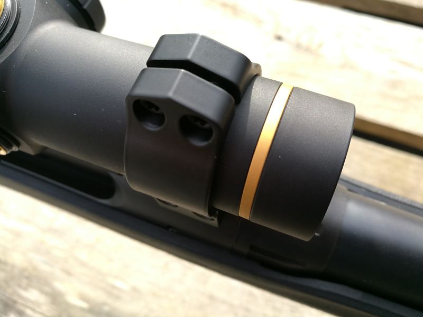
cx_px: 212
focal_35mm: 27
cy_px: 158
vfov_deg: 51.4
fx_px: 330
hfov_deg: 65.3
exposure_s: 1/164
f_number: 2.2
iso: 50
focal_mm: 4.5
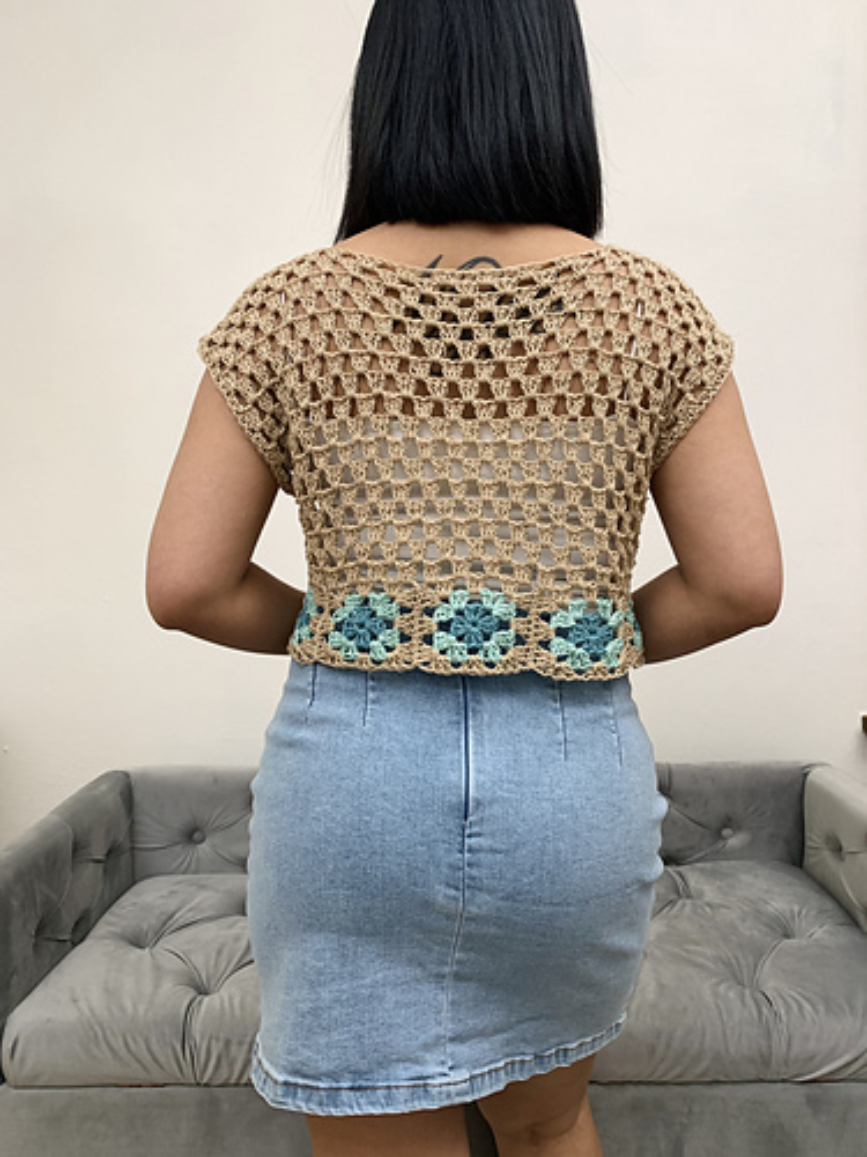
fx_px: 868
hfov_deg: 53.1
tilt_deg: -2.3
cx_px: 434
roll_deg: +1.3
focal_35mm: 26
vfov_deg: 67.3
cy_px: 578
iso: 100
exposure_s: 1/60
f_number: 1.8
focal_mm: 4.25
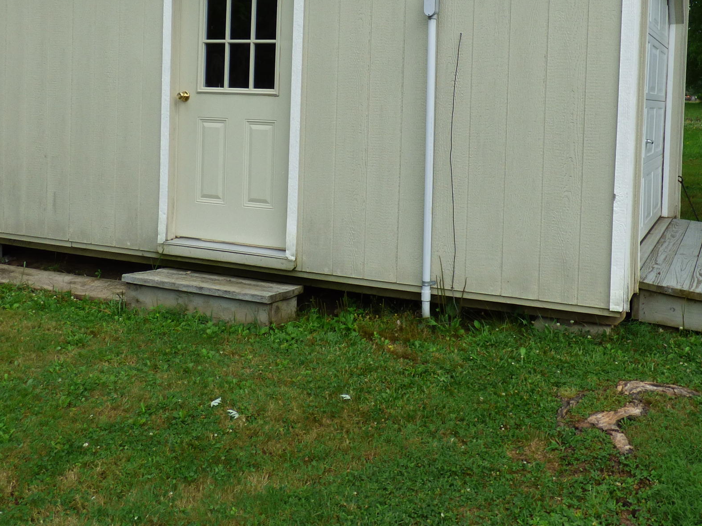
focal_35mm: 38
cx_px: 393
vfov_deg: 36.9
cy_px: 134
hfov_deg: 48.9
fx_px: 771
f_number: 2.8
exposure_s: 1/800
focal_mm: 3.58
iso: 100
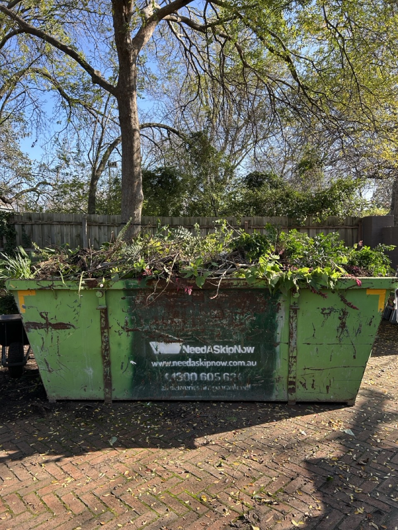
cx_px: 199
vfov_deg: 67.3
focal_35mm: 26
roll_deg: +3.5
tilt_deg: -2.0
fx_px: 399
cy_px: 265
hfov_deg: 53.1
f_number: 1.5
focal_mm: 5.7
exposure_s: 1/728
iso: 50
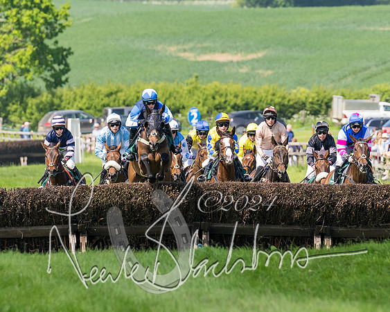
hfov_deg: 3.2
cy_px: 124
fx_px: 7012
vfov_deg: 2.5
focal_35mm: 608
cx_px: 231
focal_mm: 200
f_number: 4
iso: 400
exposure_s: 1/3200
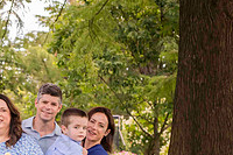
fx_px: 938
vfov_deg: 9.3
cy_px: 193
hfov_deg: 13.5
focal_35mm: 145
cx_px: -96
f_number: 4
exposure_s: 1/320
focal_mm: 50
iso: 400
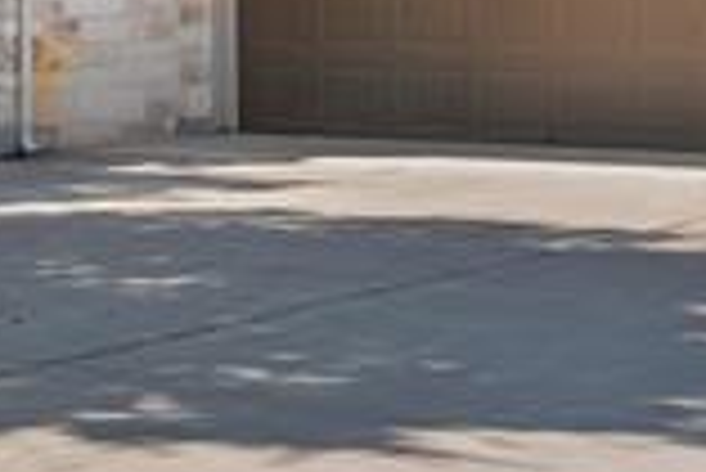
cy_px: -13
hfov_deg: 16.1
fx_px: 2498
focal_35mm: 127
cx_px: 252
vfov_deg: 10.7
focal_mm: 19.5
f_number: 8
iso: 400
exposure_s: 1/1000
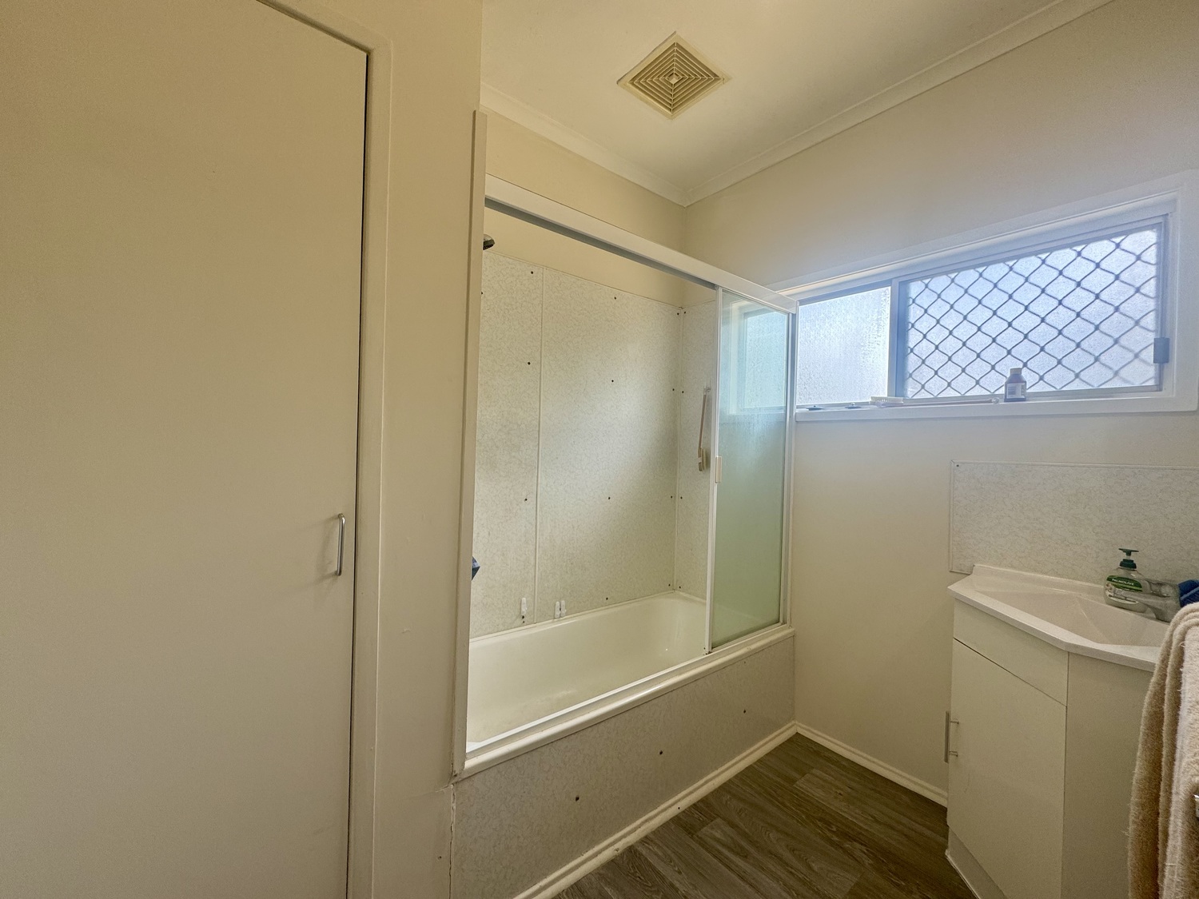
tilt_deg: -0.6
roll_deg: -1.8
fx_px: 485
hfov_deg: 102.1
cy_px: 450
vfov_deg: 85.7
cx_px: 600
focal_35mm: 14
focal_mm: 2.22
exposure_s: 1/117
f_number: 2.2
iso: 40
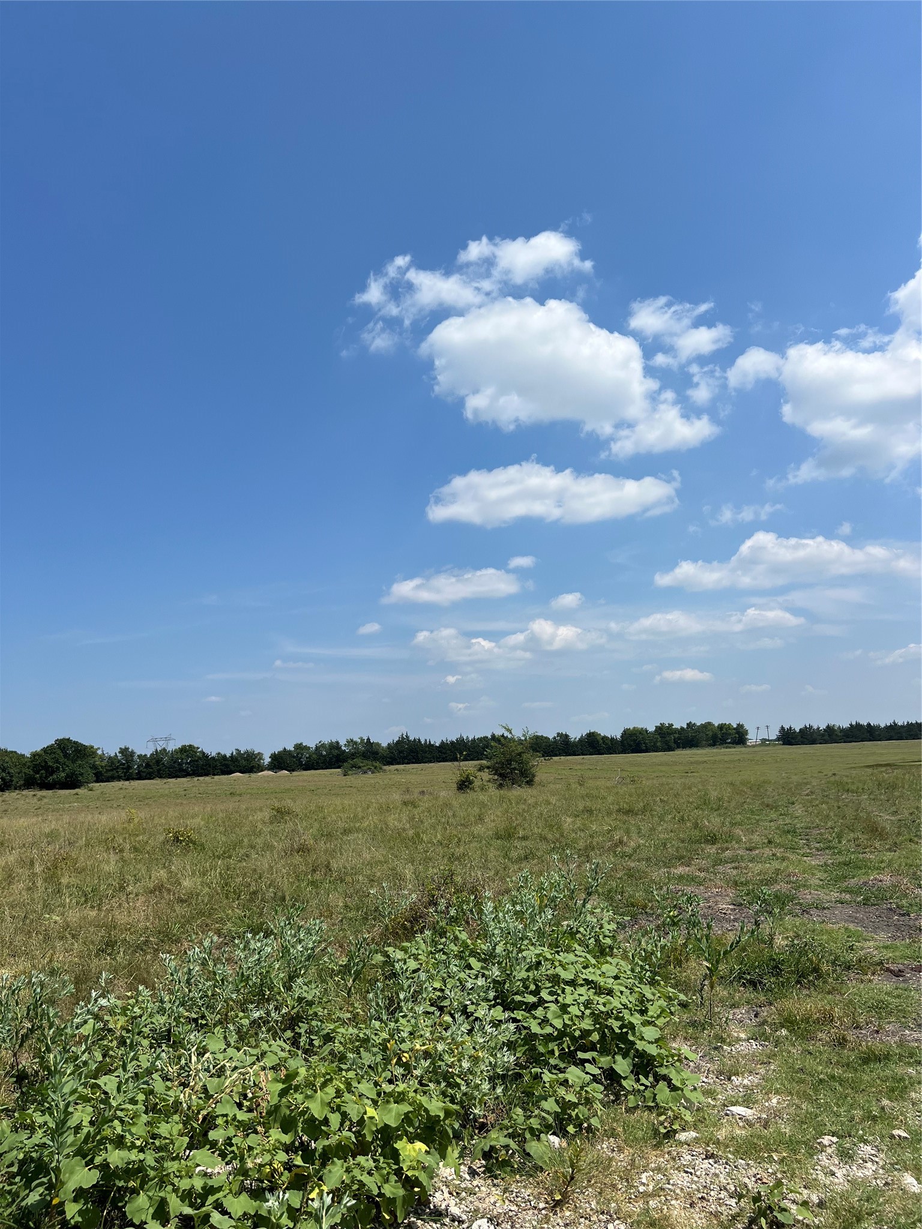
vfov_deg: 67.3
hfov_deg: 53.1
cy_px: 614
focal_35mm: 26
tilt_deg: +10.1
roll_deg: +3.4
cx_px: 461
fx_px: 923
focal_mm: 5.7
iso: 50
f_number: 1.5
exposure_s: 1/6579
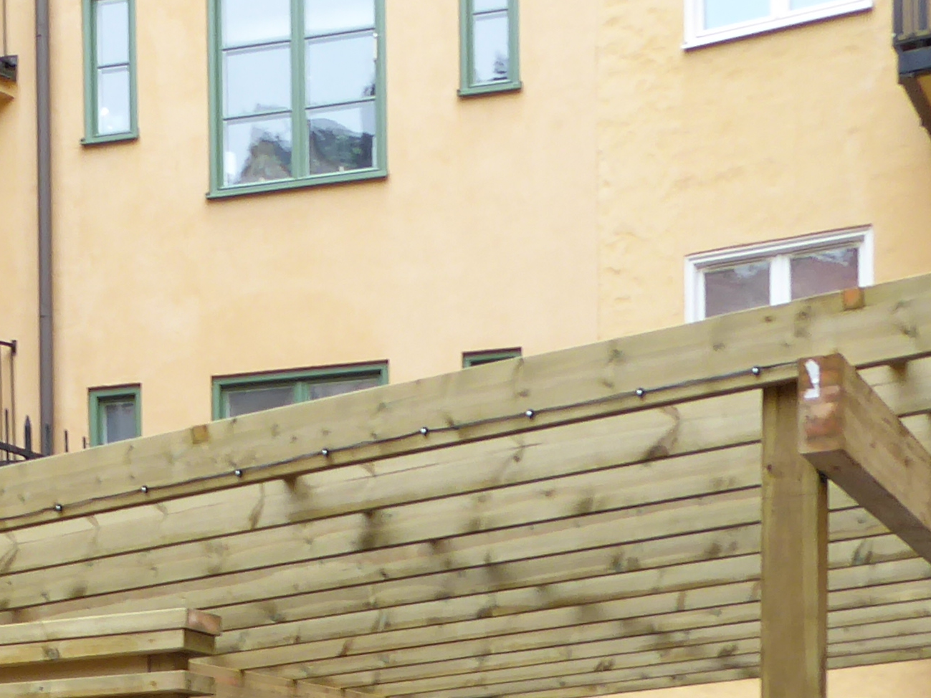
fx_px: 2071
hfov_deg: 24.5
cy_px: 1010
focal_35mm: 77
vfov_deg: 17.4
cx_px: 77
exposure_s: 1/60
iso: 125
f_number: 3.3
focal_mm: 4.3
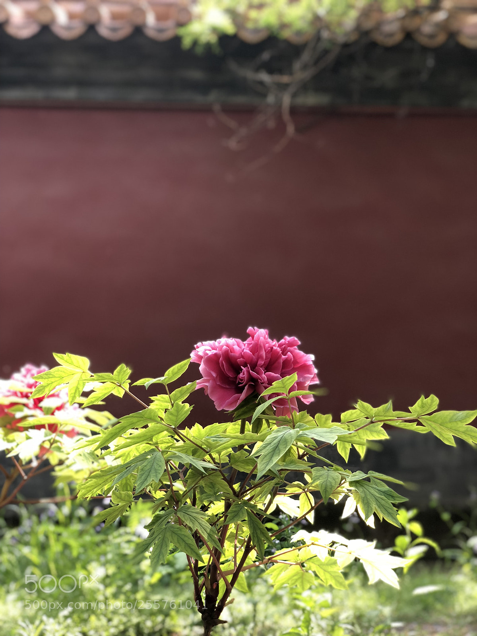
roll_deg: +0.6
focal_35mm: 52
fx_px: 955
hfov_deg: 28.0
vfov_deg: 36.8
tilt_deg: +9.6
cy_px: 318
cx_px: 238
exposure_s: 1/60
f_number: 2.4
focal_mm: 6
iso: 32
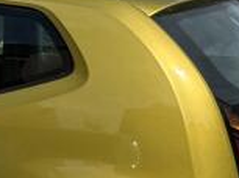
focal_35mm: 94
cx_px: -470
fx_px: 647
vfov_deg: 14.8
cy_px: -69
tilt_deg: +7.0
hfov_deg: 11.6
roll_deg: +2.9
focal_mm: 2.22
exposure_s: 1/2083
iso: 50
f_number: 2.2
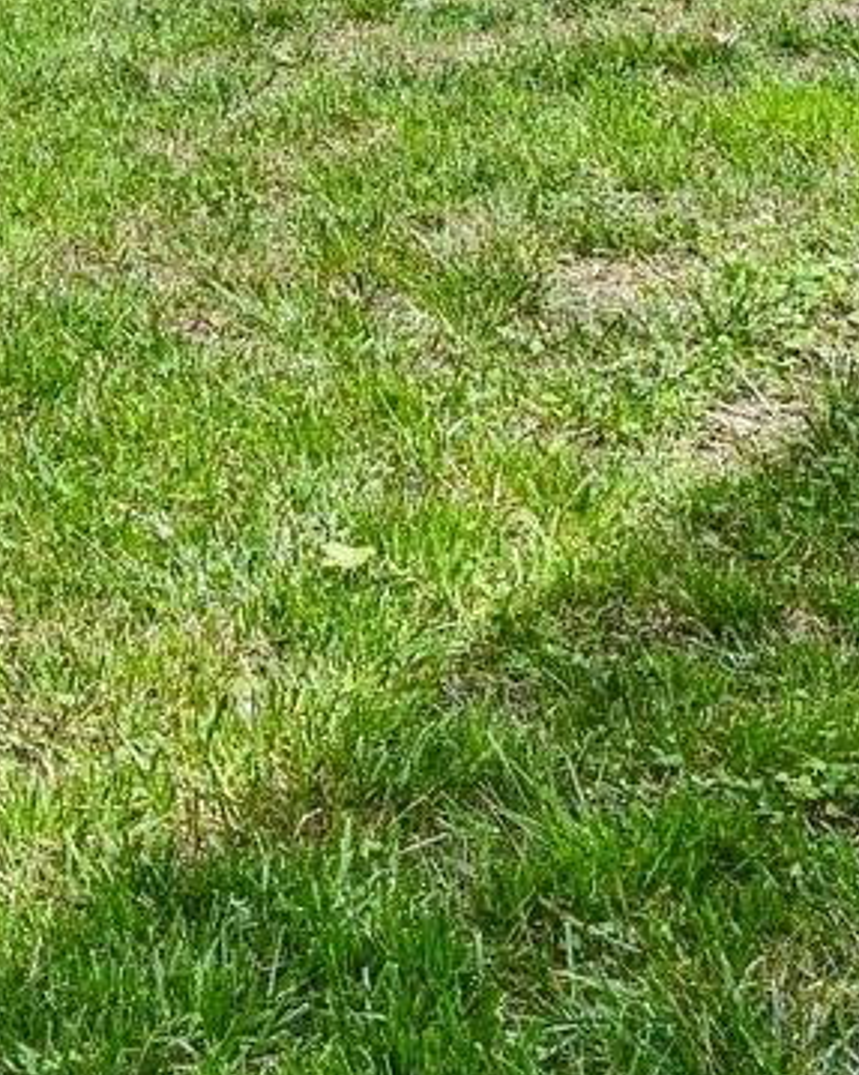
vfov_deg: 21.5
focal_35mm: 75
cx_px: -1134
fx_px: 2384
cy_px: -511
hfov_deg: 14.5
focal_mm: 14
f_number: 8
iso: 100
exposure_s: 1/250
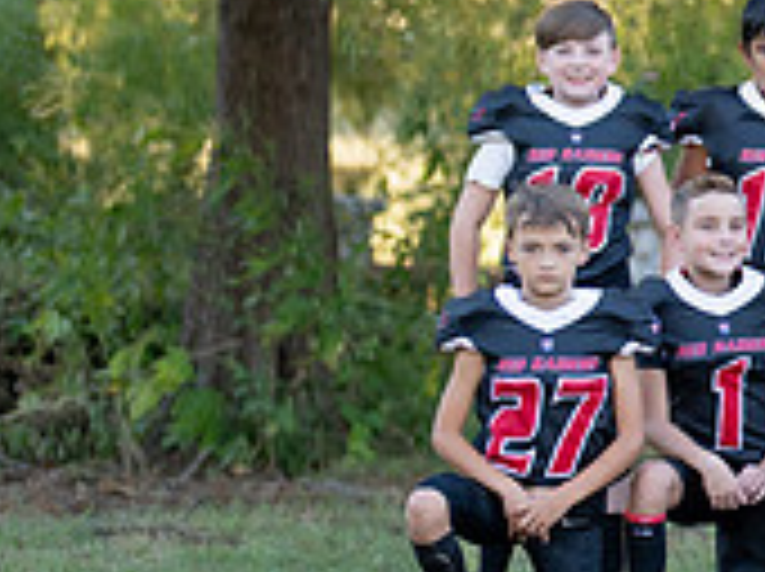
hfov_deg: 8.8
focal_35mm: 216
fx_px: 4767
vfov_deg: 6.9
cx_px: 1311
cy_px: 388
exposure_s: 1/1250
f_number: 1.2
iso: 200
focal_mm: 50
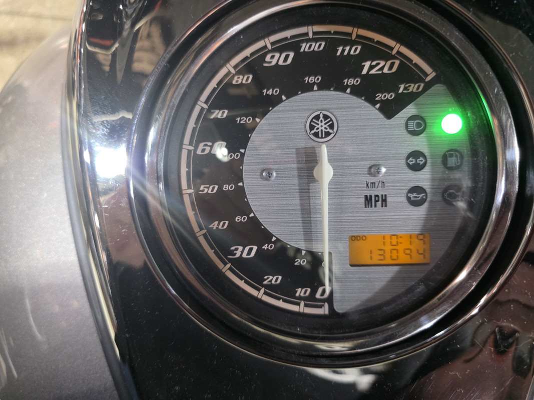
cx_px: 267
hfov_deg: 73.9
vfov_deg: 58.9
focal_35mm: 23
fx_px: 355
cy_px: 200
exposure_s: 1/90.1
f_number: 1.7
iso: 800
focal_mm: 6.3
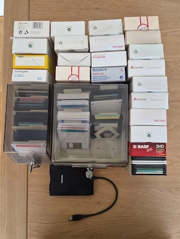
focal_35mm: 23
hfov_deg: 58.9
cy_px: 120
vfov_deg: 73.9
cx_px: 90
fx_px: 159
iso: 200
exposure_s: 1/100
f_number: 1.8
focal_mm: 5.4
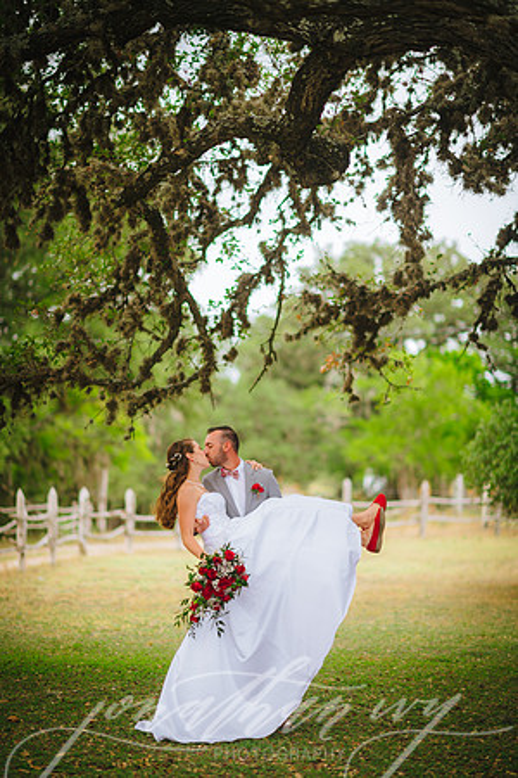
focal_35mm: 85
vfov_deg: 23.9
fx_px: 1834
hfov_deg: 16.1
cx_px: 259
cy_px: 389
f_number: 1.6
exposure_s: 1/400
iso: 64
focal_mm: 85
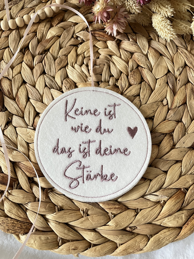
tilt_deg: -75.5
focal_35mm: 26
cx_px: 97
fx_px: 194
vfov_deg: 67.3
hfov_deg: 53.1
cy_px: 130
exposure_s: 1/60
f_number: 1.6
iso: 160
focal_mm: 5.1
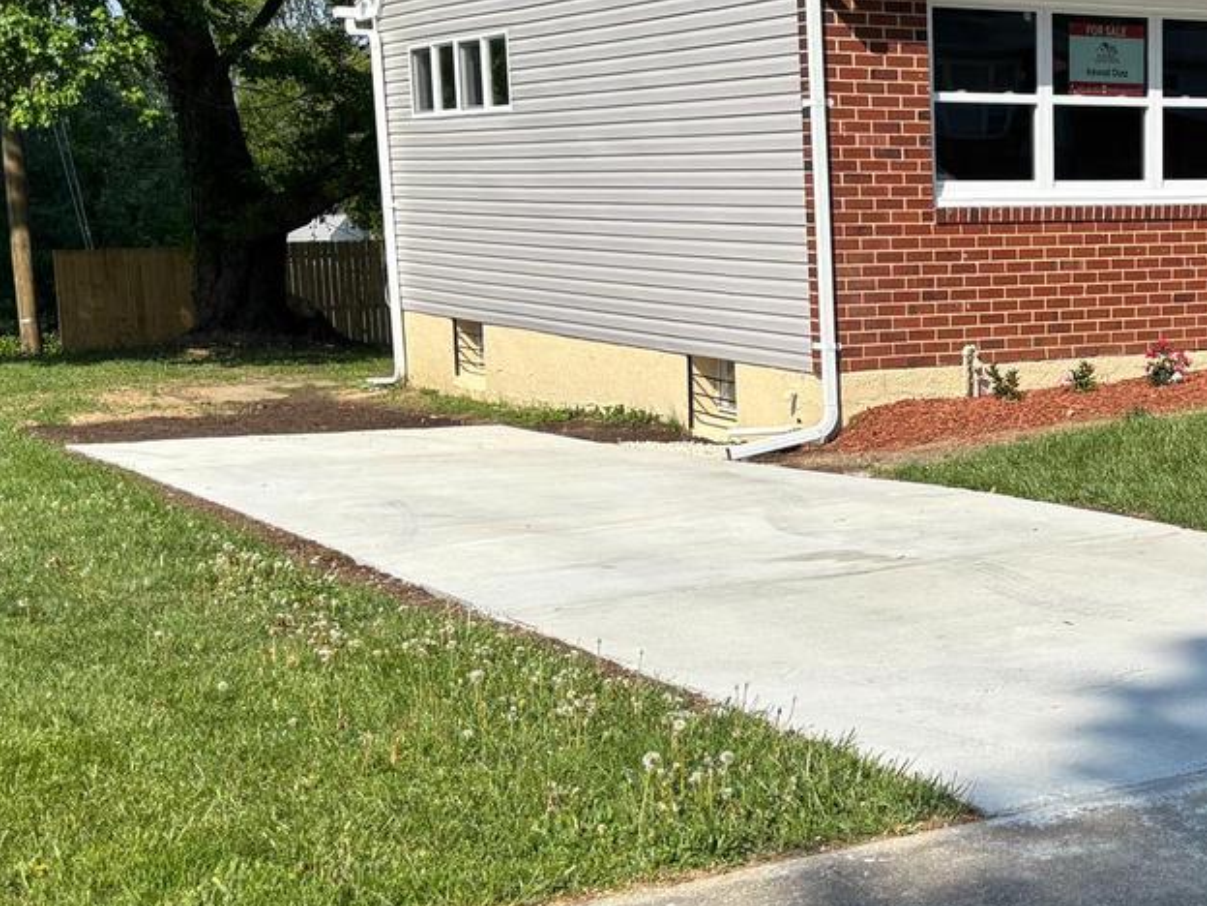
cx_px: 1143
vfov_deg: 24.4
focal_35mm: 60
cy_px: 536
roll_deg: +0.2
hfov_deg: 30.4
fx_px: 2092
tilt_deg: -9.2
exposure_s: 1/3650
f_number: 1.6
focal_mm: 5.96
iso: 50
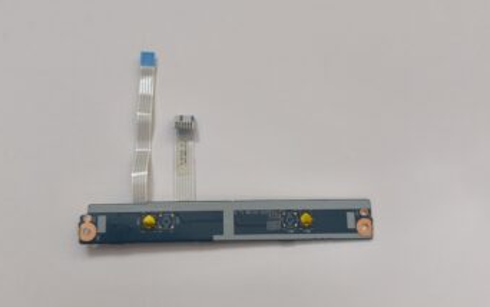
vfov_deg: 33.6
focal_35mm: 38
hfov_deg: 51.5
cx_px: 242
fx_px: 508
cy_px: 164
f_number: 1.6
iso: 400
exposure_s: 1/50
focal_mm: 6.57
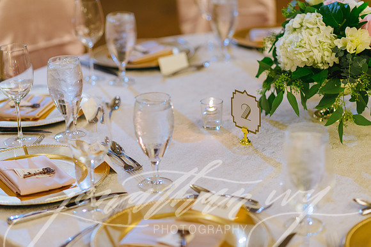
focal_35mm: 85
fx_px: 876
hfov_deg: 23.9
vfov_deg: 16.1
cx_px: 186
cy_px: 124
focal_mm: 85
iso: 1600
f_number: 2.2
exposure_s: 1/125
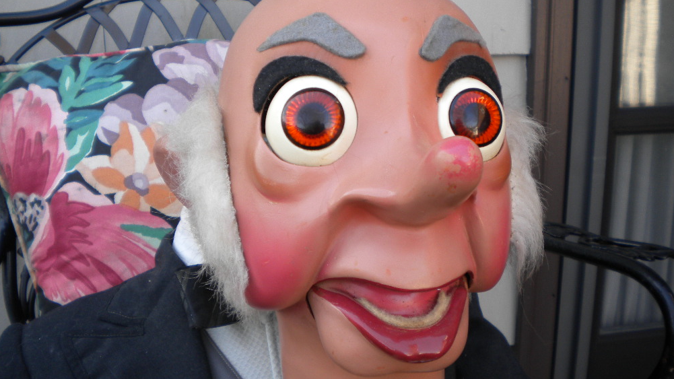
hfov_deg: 51.6
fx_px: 697
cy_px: 180
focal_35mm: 39
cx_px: 337
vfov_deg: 30.4
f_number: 3.1
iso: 80
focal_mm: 6.3
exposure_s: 1/82
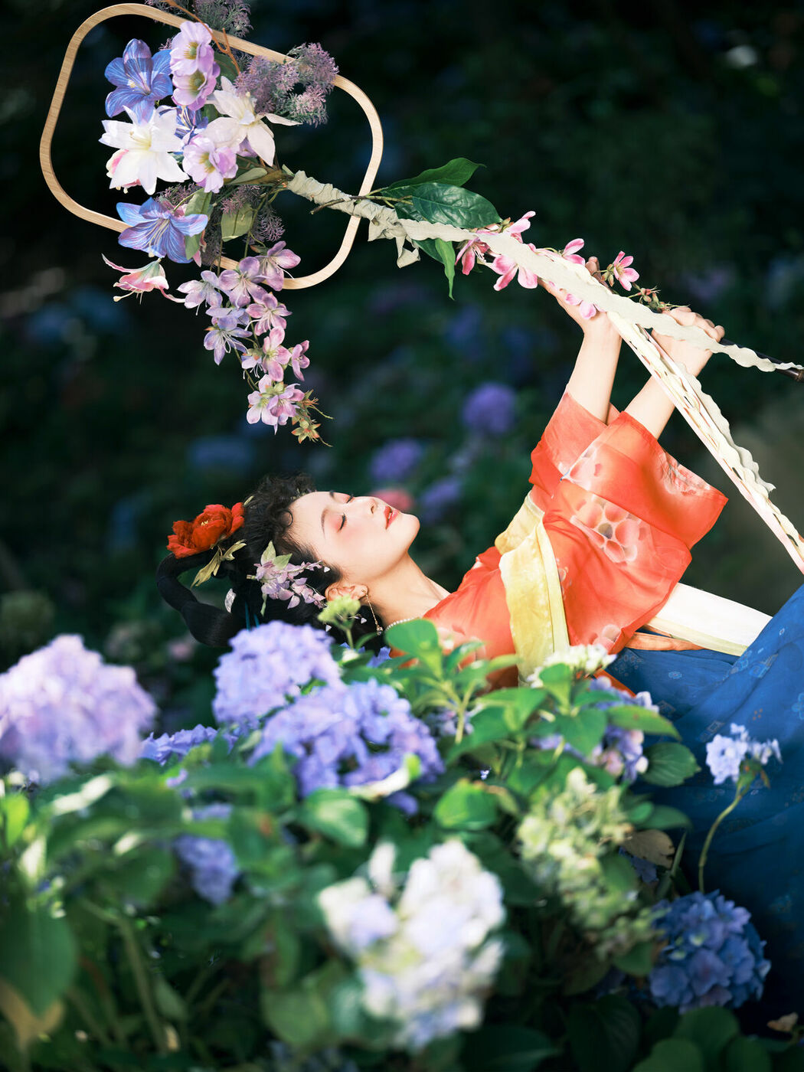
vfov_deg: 22.5
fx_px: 2694
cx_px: 402
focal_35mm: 87
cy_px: 536
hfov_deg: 17.0
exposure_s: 1/400
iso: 125
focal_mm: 110
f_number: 2
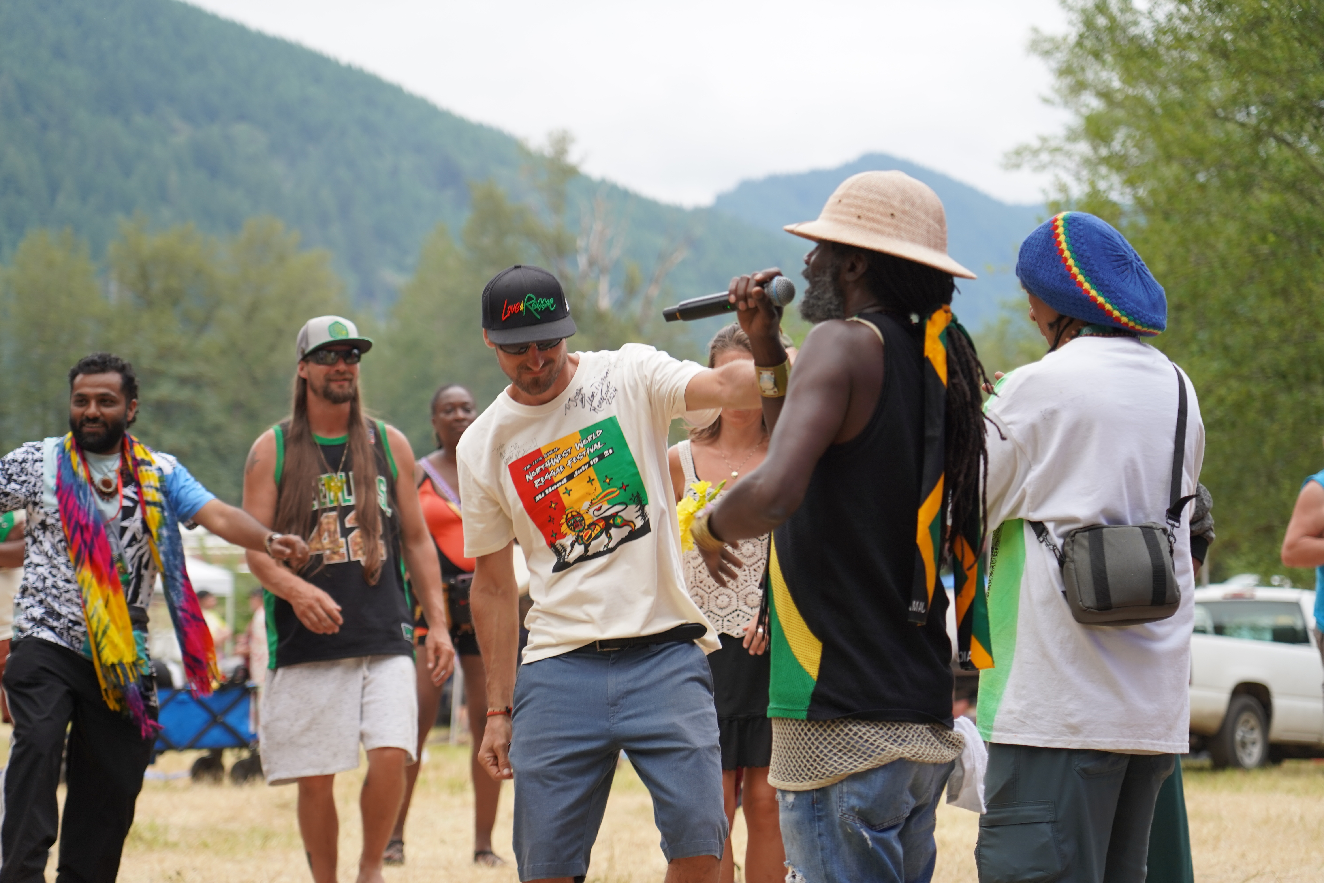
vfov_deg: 13.0
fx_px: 3861
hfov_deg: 19.5
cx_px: 662
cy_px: 442
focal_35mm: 105
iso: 250
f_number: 4
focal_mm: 105
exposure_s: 1/160
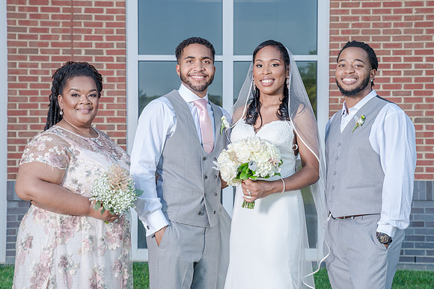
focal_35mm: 71
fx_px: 861
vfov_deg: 19.1
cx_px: 230
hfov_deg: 28.3
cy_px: 137
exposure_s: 1/200
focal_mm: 67
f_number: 5.6
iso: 200
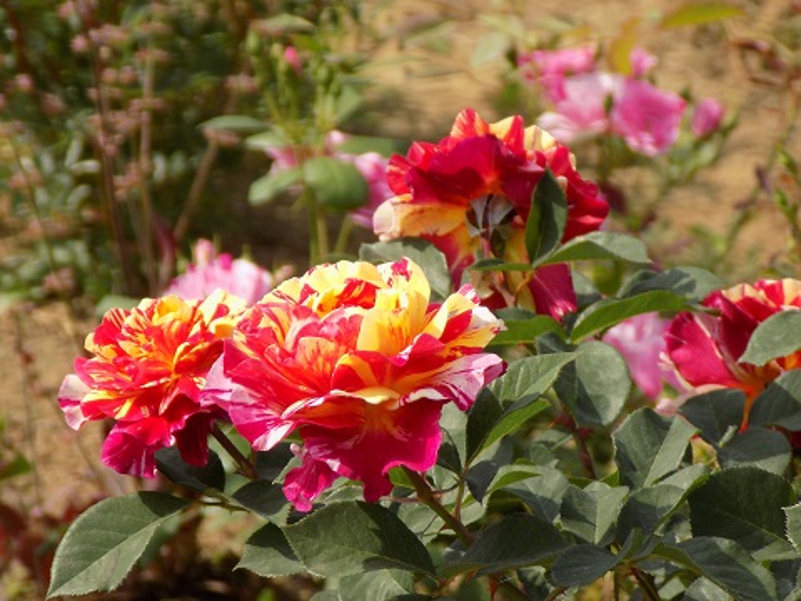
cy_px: 300
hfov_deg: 6.3
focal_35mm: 317
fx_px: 7335
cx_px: 400
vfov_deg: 4.7
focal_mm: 56.4
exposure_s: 1/200
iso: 80
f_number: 5.9
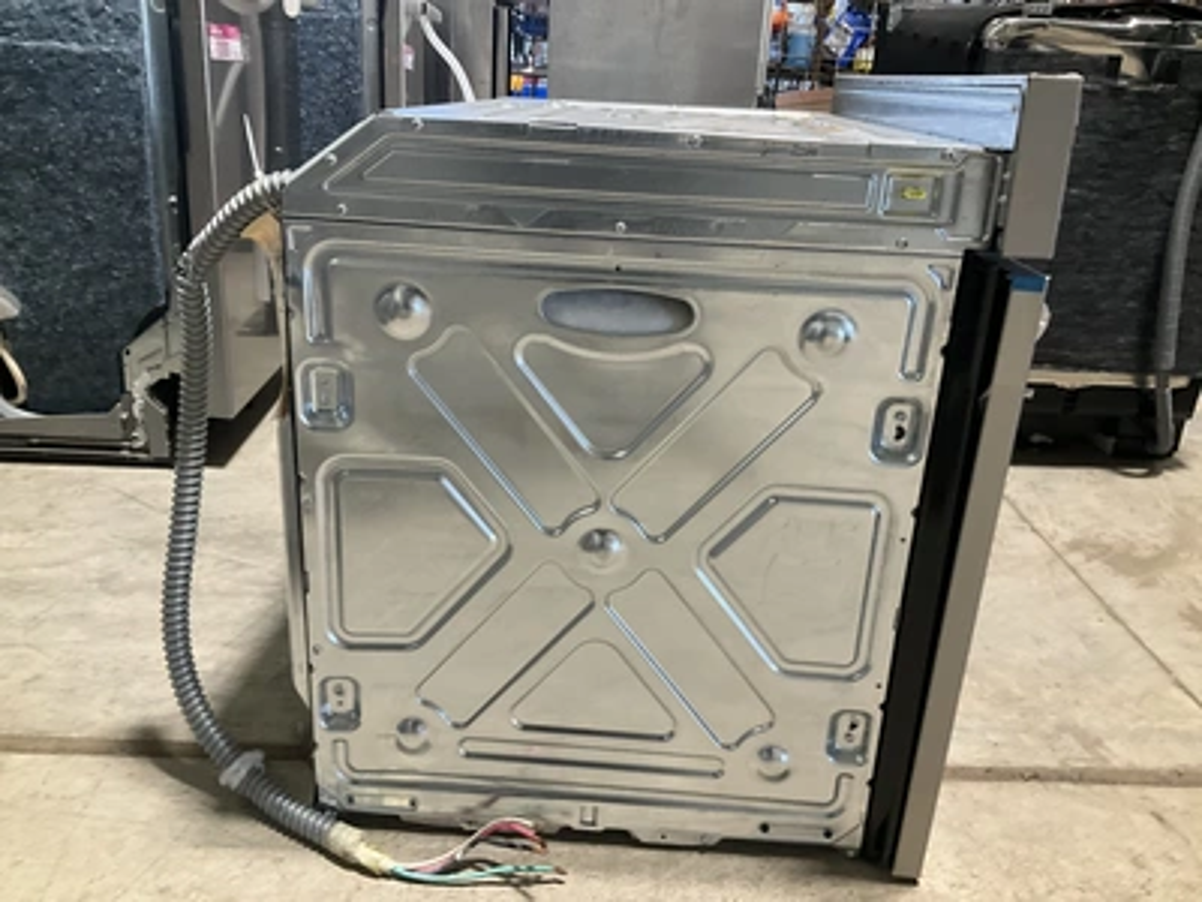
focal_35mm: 29
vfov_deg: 48.2
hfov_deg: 61.7
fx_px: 1007
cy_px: 451
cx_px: 601
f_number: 1.8
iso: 200
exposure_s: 1/60
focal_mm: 3
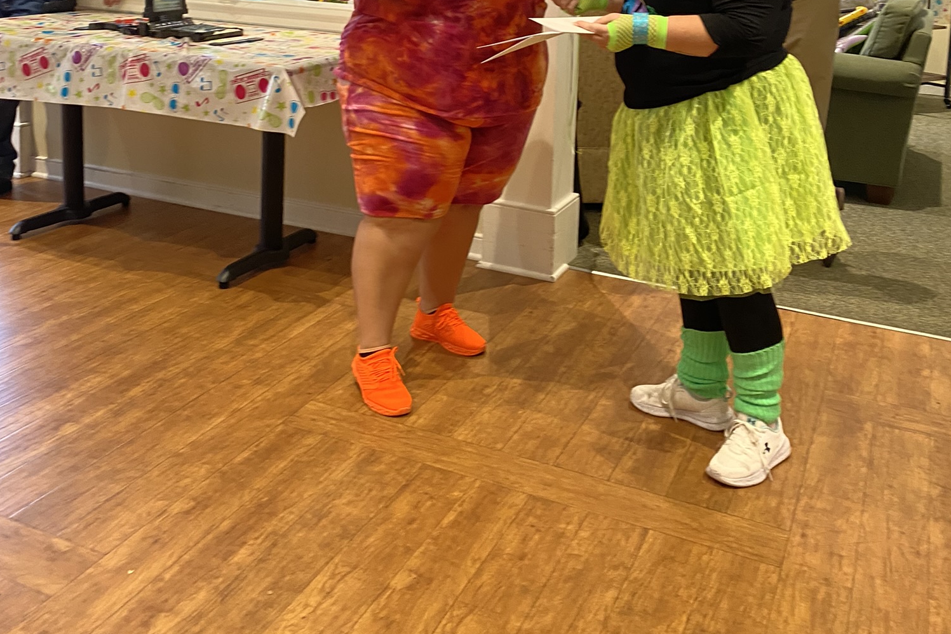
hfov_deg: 51.9
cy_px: 42
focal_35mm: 37
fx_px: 977
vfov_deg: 33.7
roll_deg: -2.0
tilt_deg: -5.5
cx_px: 472
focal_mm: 4.25
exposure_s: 1/50
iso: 200
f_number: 1.8
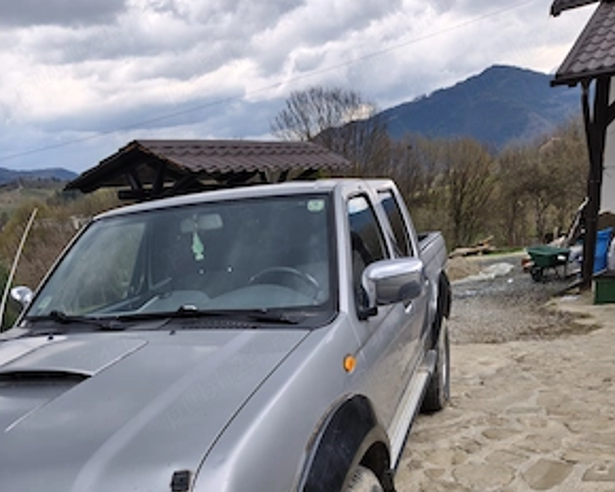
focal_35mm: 31
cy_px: 409
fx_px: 564
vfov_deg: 44.3
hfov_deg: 57.2
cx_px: 305
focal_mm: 6.07
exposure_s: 1/100
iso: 64
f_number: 1.7
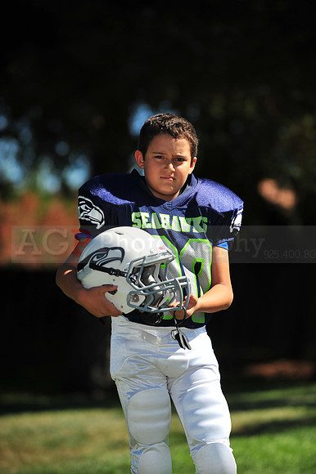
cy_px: 237
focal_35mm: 200
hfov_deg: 6.9
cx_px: 158
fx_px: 2636
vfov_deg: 10.3
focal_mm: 200
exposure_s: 1/4000
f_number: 4.5
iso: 400
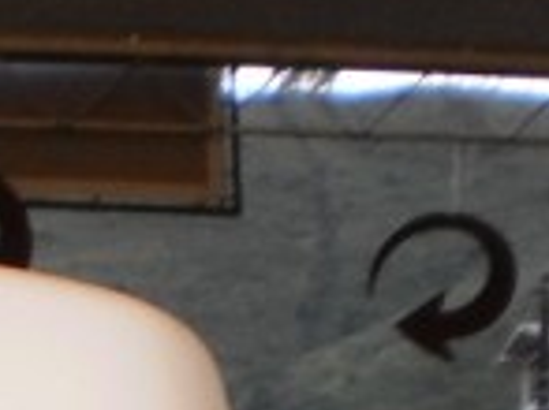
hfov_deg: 9.6
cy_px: 883
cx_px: -422
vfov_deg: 7.2
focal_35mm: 196
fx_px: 3106
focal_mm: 6.3
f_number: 3.1
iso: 125
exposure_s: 1/30
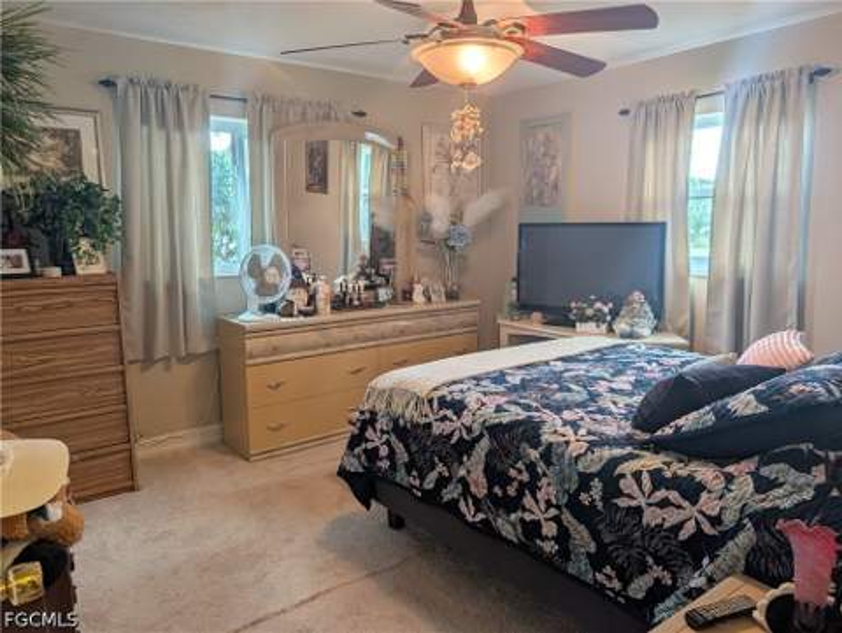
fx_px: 584
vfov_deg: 56.9
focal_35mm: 24
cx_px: 421
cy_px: 316
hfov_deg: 71.5
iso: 25
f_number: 1.68
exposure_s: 1/120
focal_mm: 6.9
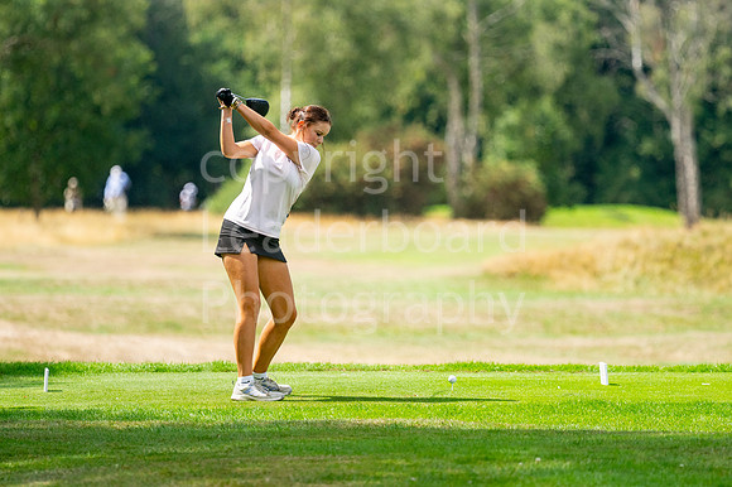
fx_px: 9144
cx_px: 366
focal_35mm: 450
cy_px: 244
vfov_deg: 3.1
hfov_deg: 4.6
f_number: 4
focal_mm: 300
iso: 320
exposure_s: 1/2000
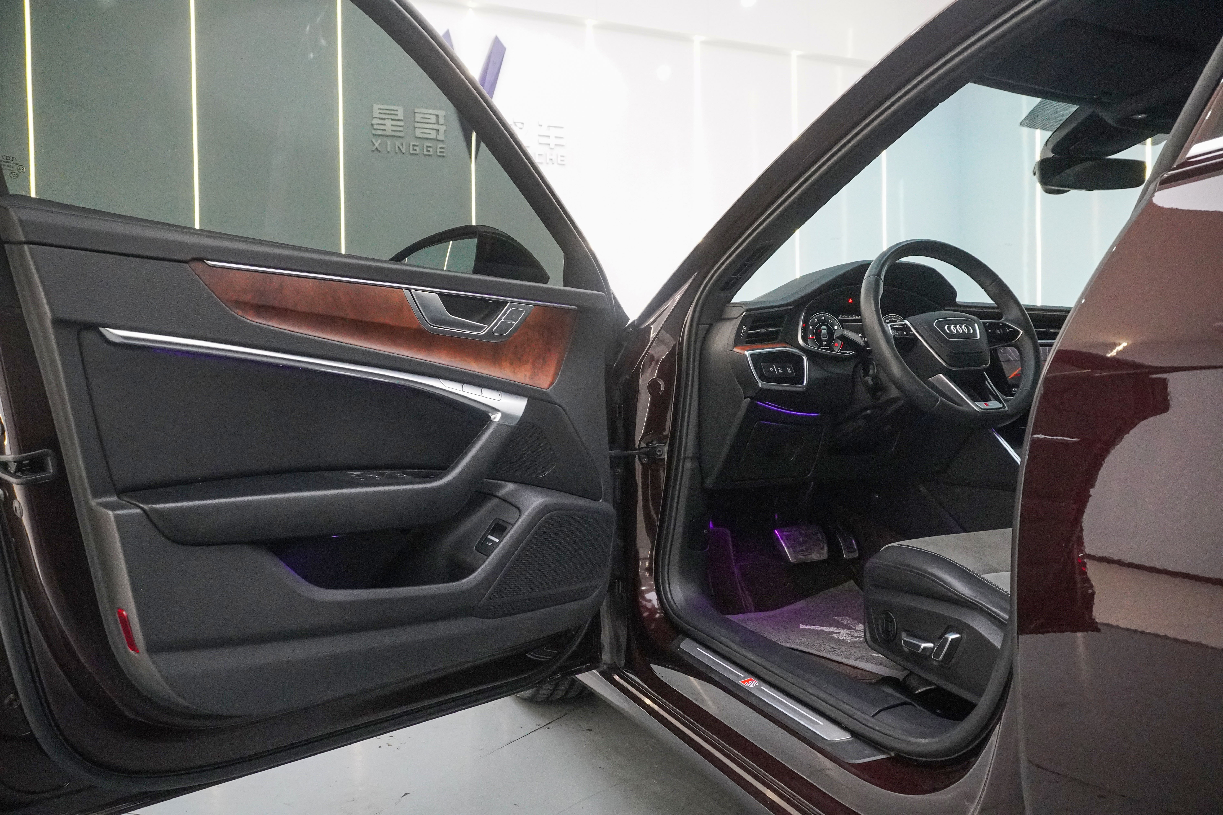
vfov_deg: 53.1
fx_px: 815
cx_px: 612
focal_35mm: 24
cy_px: 408
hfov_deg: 73.7
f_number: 6.3
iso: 6400
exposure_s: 1/100
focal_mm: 16
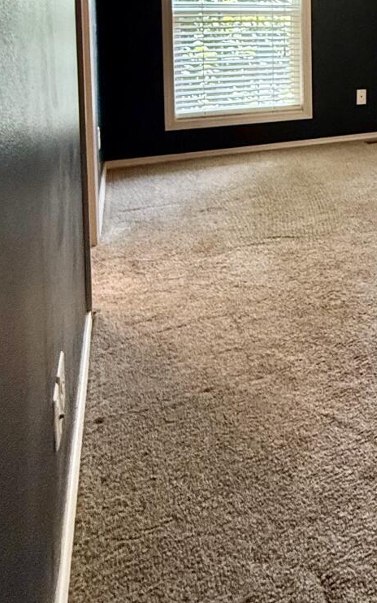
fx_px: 657
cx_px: 604
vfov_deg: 44.4
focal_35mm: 40
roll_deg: -1.5
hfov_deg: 23.5
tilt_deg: -5.0
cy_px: 50
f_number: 2.2
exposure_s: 1/99
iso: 320
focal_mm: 2.22
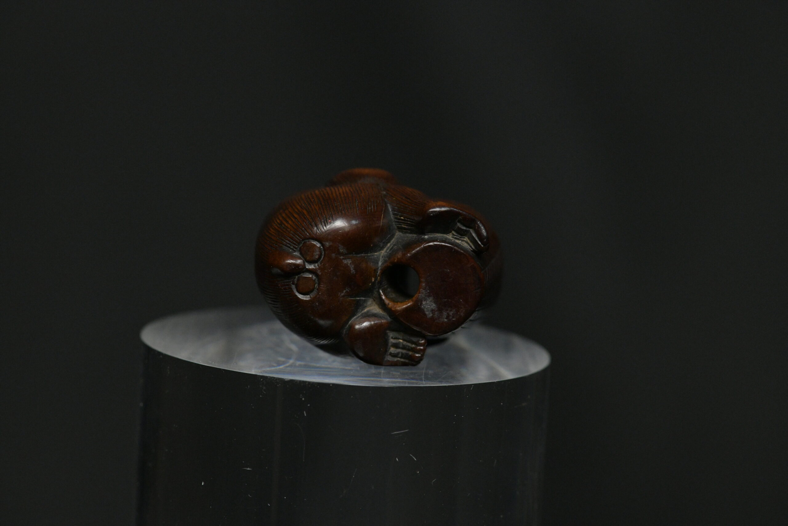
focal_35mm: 105
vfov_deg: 13.0
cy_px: 263
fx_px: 2298
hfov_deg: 19.5
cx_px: 394
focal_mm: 105
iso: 5000
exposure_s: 1/125
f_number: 10
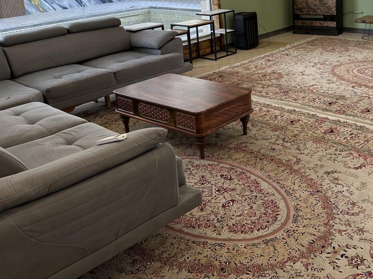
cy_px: 43
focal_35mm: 41
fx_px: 442
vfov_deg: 33.7
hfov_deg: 44.9
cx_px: 256
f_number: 1.78
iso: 64
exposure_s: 1/113
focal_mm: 6.86
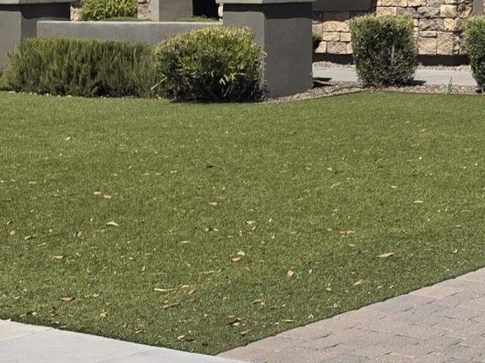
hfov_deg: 15.7
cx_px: 805
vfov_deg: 13.0
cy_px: -56
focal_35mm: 111
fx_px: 1555
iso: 64
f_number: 1.7
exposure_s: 1/7944
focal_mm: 6.3
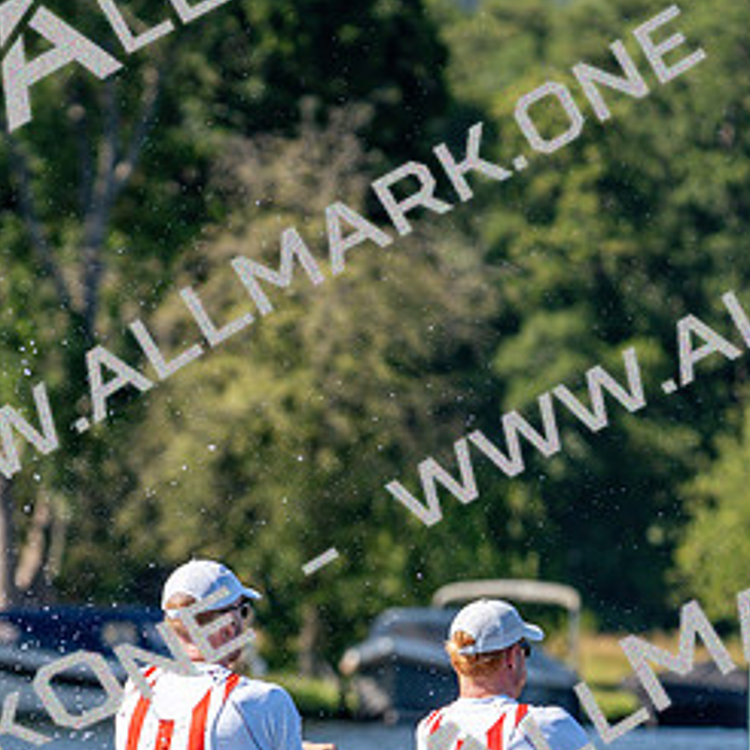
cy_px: 578
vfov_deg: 3.1
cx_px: 165
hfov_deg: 3.1
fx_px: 13874
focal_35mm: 566
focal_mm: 282
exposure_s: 1/1600
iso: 320
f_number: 5.6
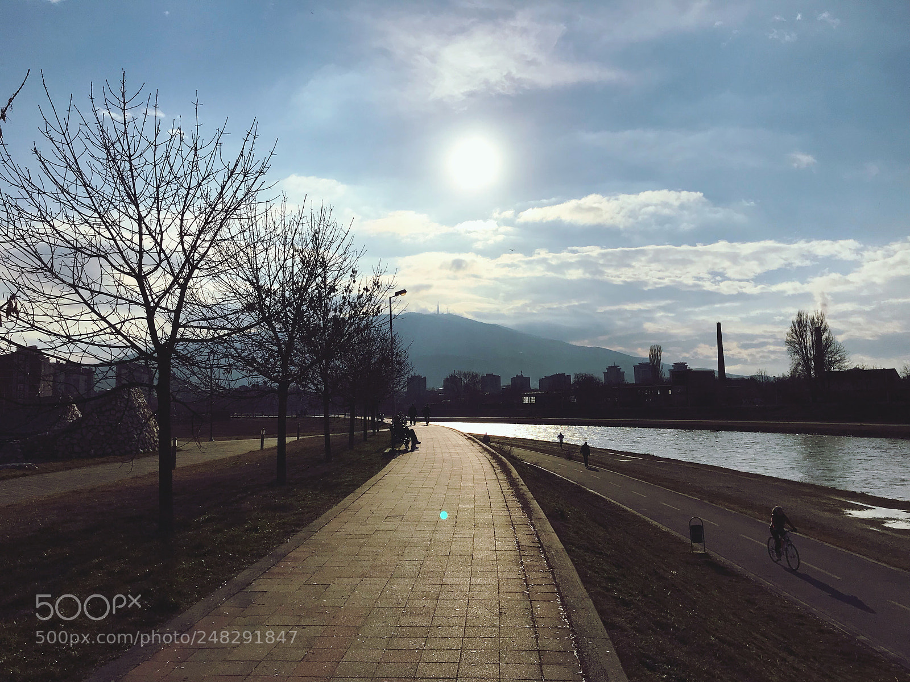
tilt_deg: +7.1
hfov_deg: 63.4
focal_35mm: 28
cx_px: 455
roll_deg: -0.3
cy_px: 341
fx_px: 736
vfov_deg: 49.7
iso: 25
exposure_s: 1/16129
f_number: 1.8
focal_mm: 3.99
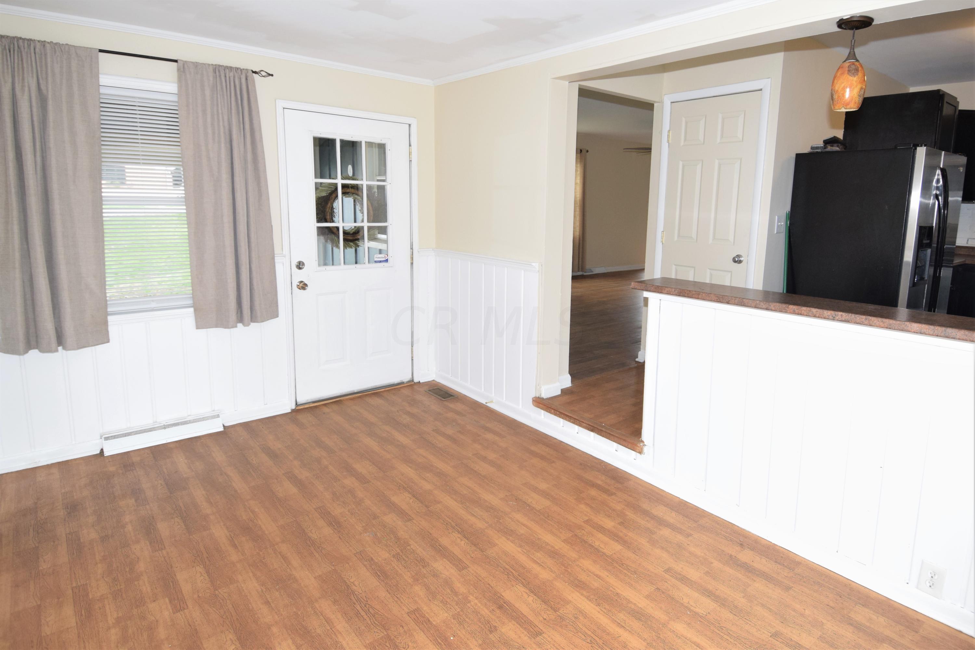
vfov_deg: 67.4
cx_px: 488
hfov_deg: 90.0
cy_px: 325
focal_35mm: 18
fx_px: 487
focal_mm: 12
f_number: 5
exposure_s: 1/100
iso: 800
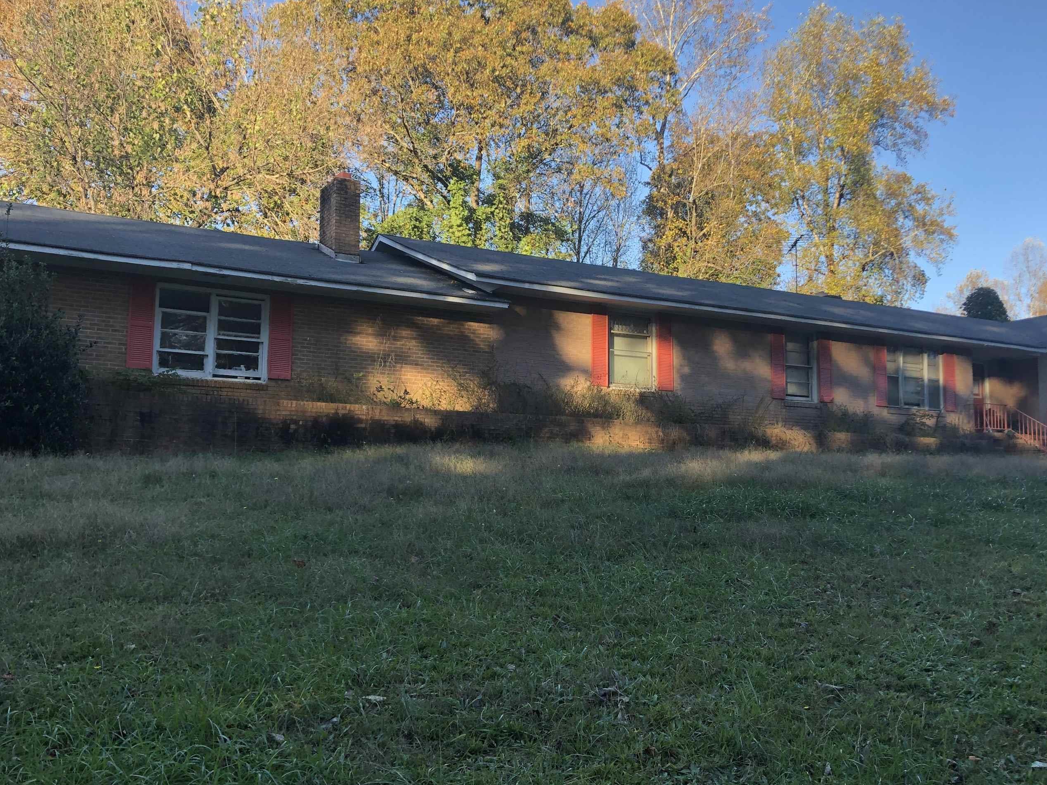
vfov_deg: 41.8
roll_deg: +2.3
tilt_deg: +7.0
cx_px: 582
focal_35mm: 34
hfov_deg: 53.8
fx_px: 1028
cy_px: 423
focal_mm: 4
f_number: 1.8
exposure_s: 1/269
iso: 20
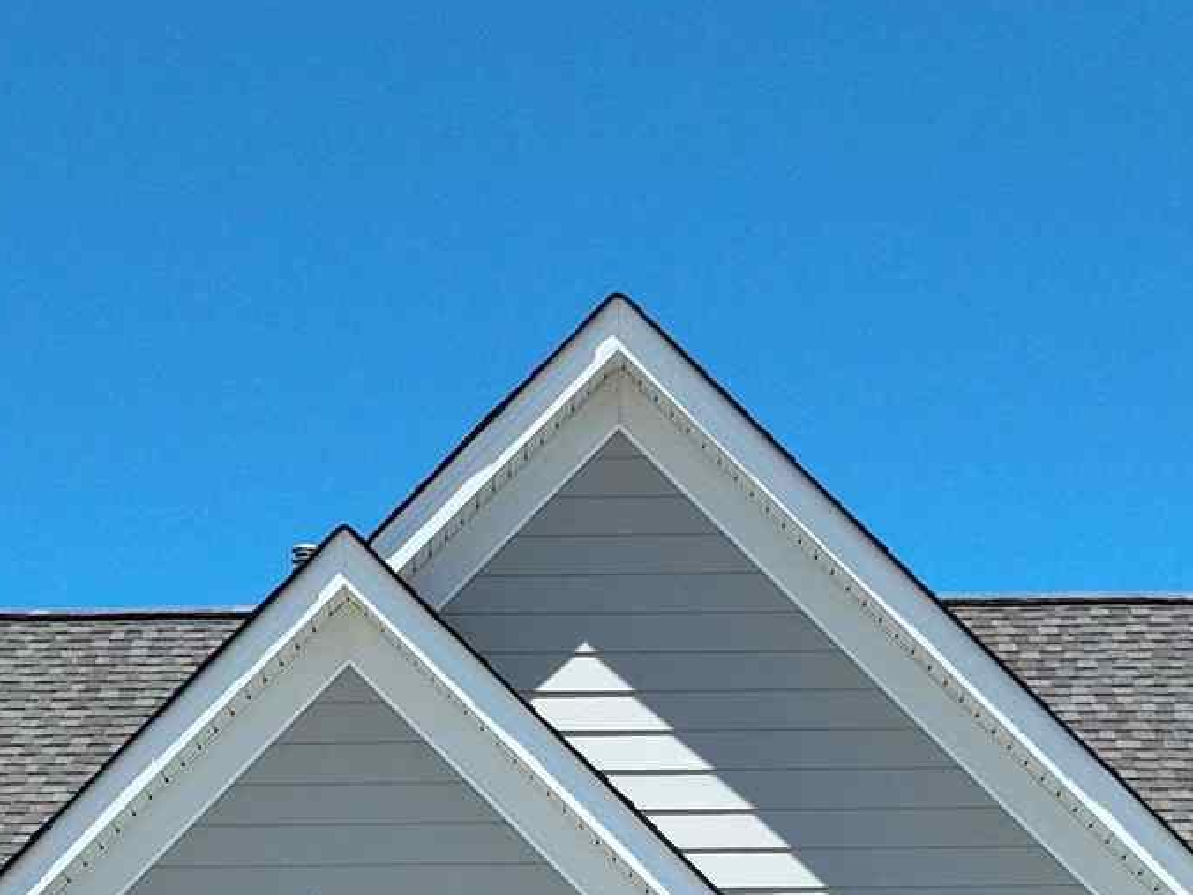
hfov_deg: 18.0
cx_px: 434
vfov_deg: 12.6
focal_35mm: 109
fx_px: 3757
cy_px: 1505
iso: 130
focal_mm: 12.29
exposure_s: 1/3200
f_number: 2.8
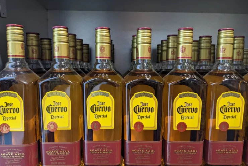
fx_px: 200
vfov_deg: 44.9
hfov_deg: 63.7
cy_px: 93
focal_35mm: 29
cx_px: 123
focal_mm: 4.38
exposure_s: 1/23.8
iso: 83
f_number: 1.73
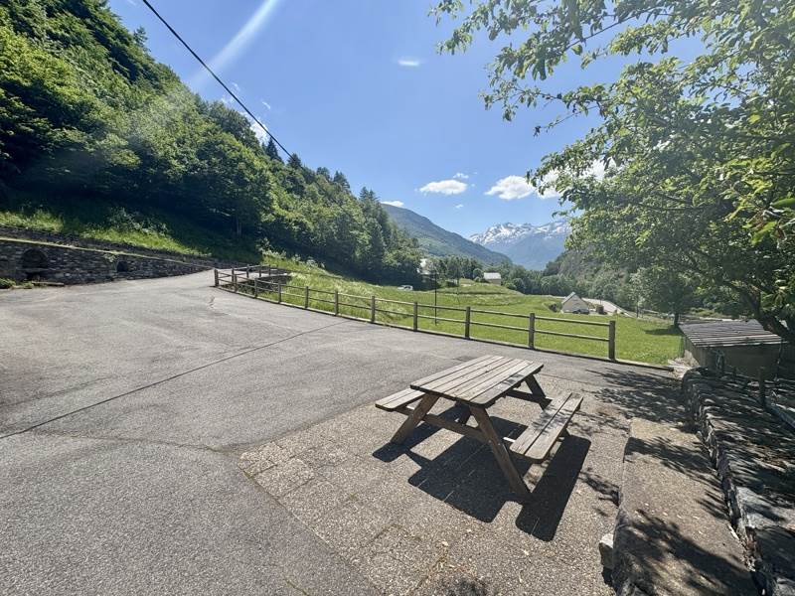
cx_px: 398
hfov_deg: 102.1
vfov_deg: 85.7
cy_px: 298
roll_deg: +1.3
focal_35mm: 14
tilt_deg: -3.9
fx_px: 322
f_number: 2.2
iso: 50
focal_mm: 2.22
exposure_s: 1/2028
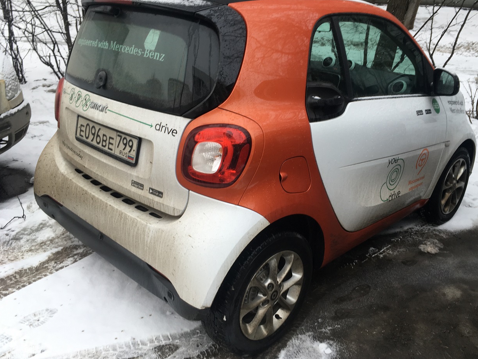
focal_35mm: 33
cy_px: 163
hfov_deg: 55.2
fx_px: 456
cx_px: 267
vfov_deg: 42.9
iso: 25
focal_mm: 4.15
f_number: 2.2
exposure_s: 1/50
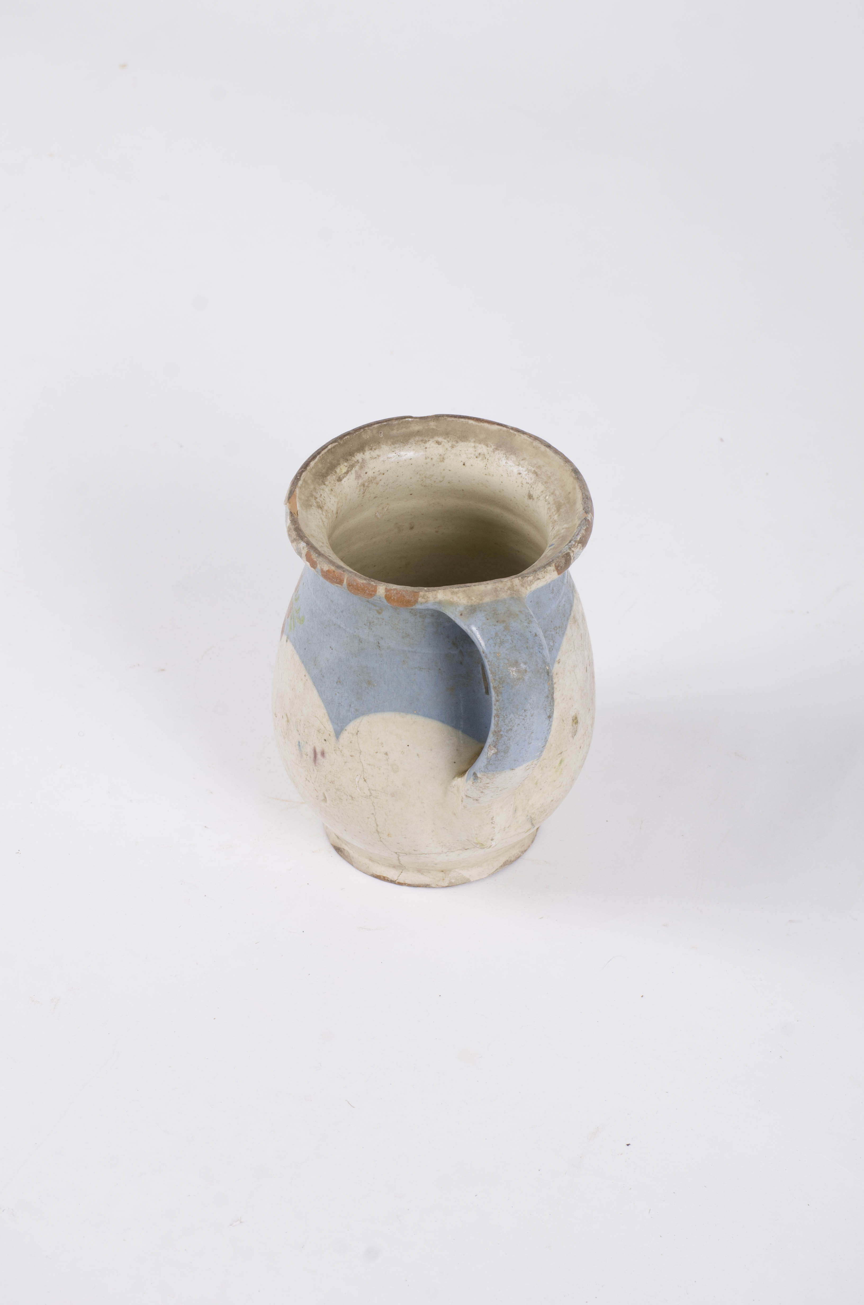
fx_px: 3254
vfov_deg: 22.7
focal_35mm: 90
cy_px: 652
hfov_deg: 15.1
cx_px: 432
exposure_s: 1/125
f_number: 11
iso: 160
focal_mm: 60
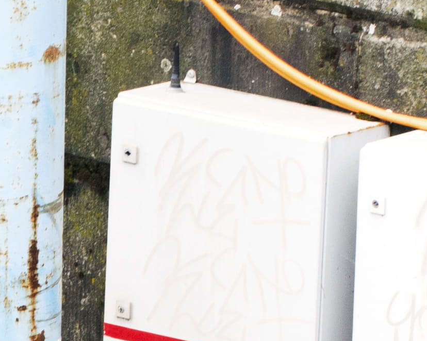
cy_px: 708
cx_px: -177
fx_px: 6456
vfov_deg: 3.0
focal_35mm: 511
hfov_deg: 3.8
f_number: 8
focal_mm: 50
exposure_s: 1/100
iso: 200
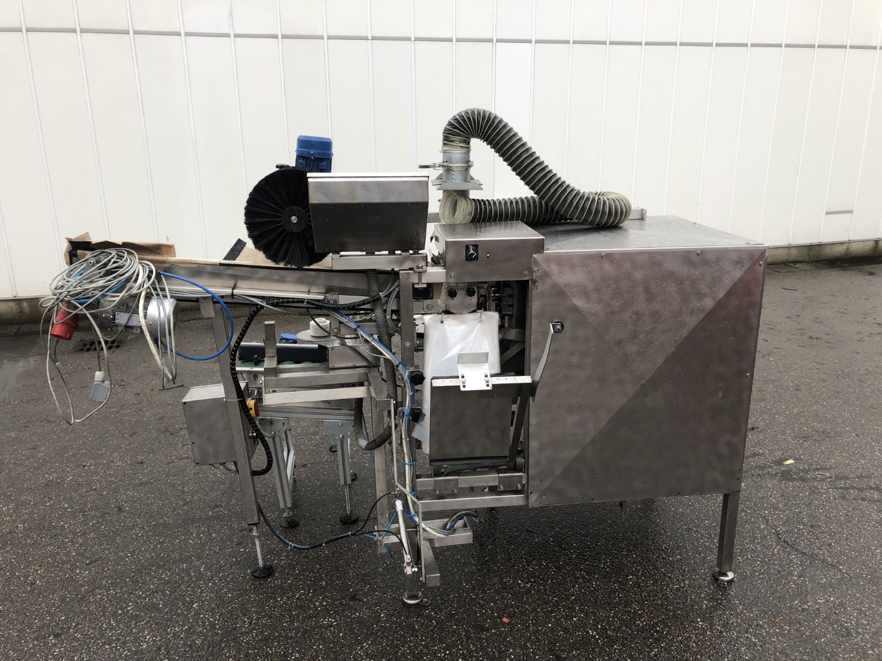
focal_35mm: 28
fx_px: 713
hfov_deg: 63.4
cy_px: 330
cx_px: 441
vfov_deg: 49.7
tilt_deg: -15.7
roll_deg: +1.3
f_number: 1.8
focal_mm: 4
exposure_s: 1/120
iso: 40
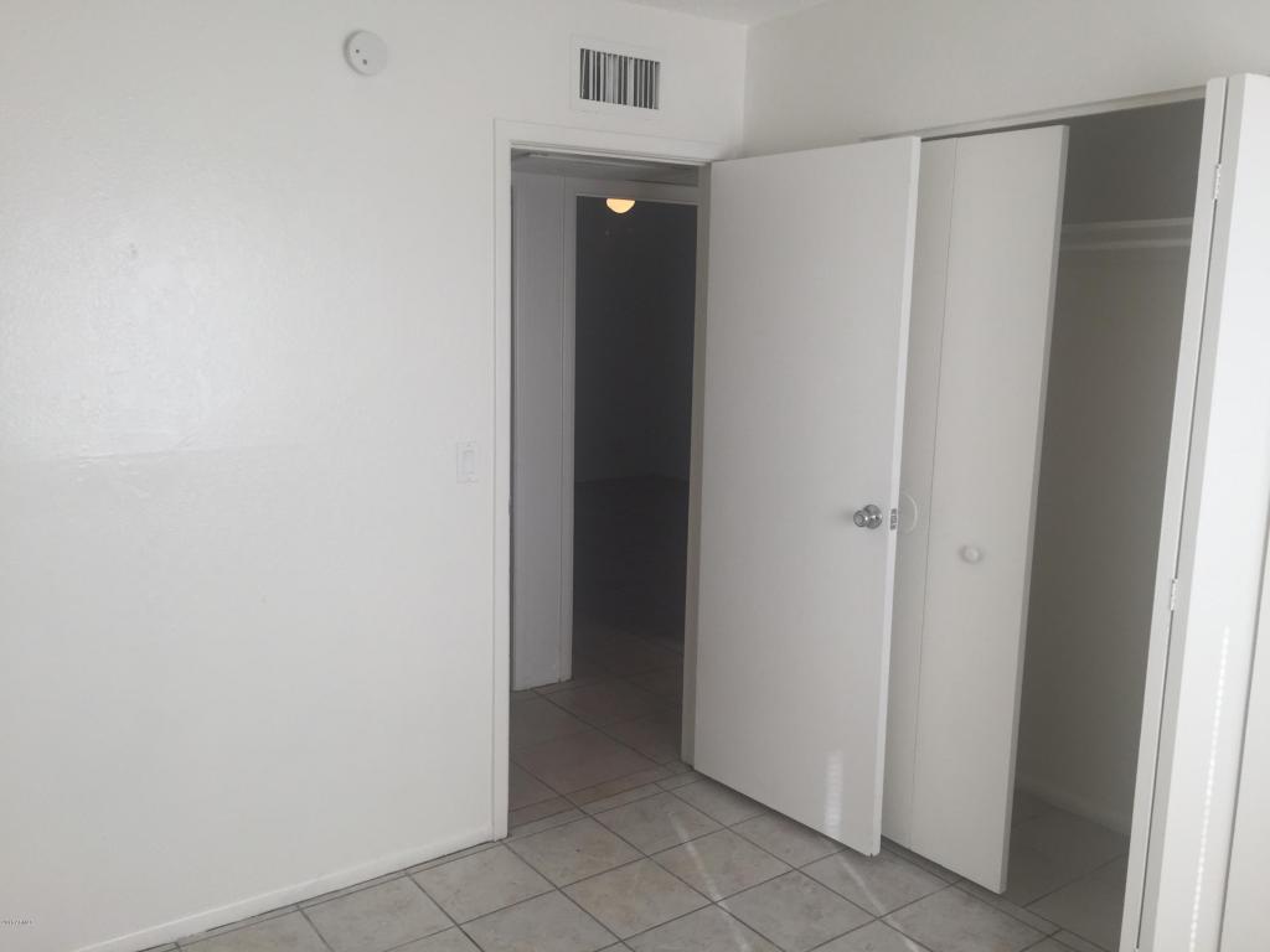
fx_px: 1064
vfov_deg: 48.2
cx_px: 635
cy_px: 476
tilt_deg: -13.3
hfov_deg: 61.7
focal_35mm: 29
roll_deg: +0.0
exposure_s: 1/321
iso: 32
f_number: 2.2
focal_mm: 4.15
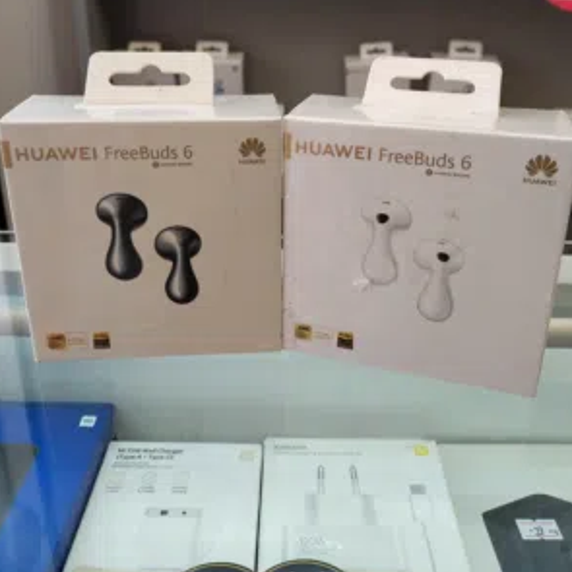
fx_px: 561
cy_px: 192
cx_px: 285
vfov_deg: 53.0
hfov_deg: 54.0
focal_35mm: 30
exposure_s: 1/272
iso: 144
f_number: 1.7
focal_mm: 4.71
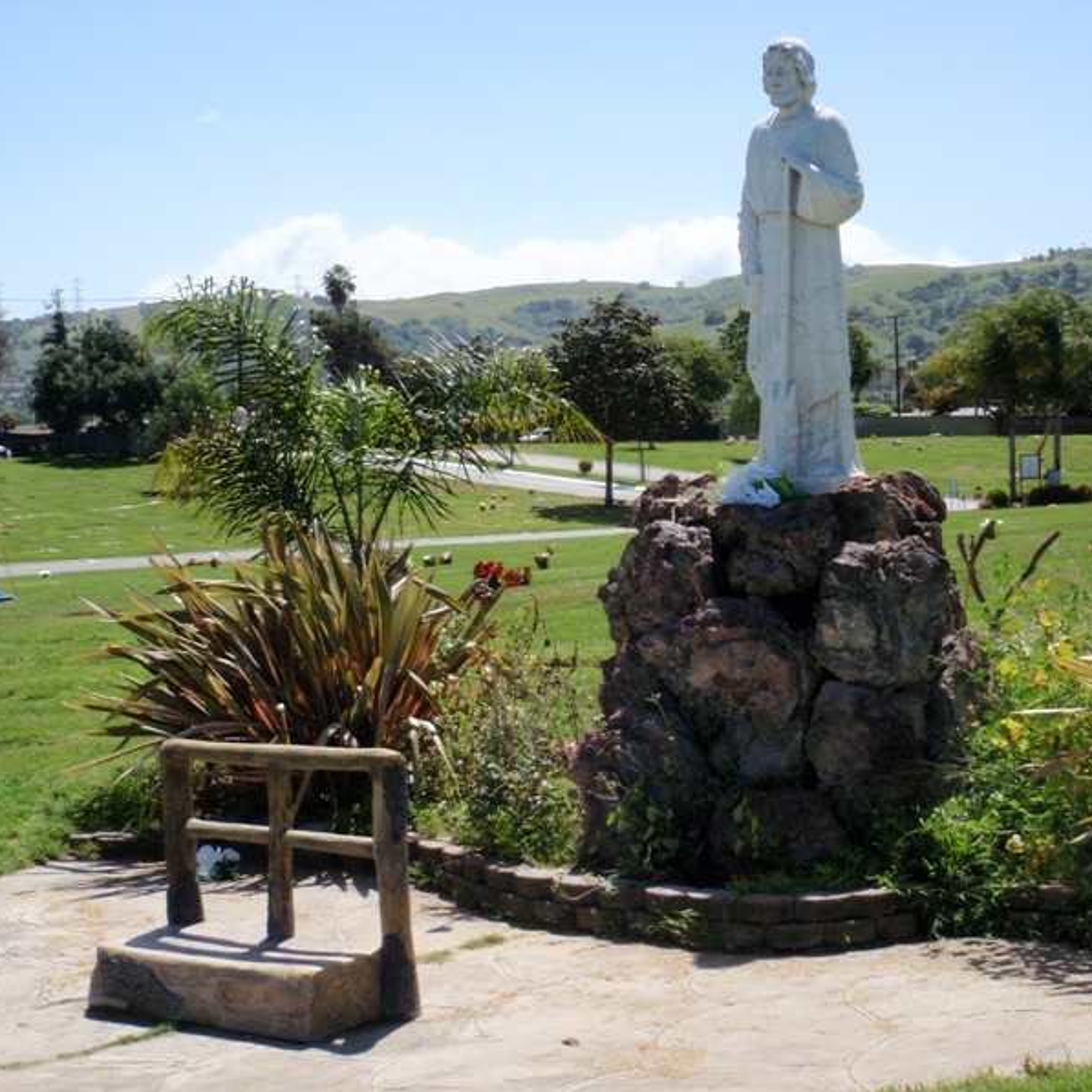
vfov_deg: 29.6
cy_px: 545
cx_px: 664
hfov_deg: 29.5
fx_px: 2070
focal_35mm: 58
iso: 64
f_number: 6.3
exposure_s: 1/200
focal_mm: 8.89
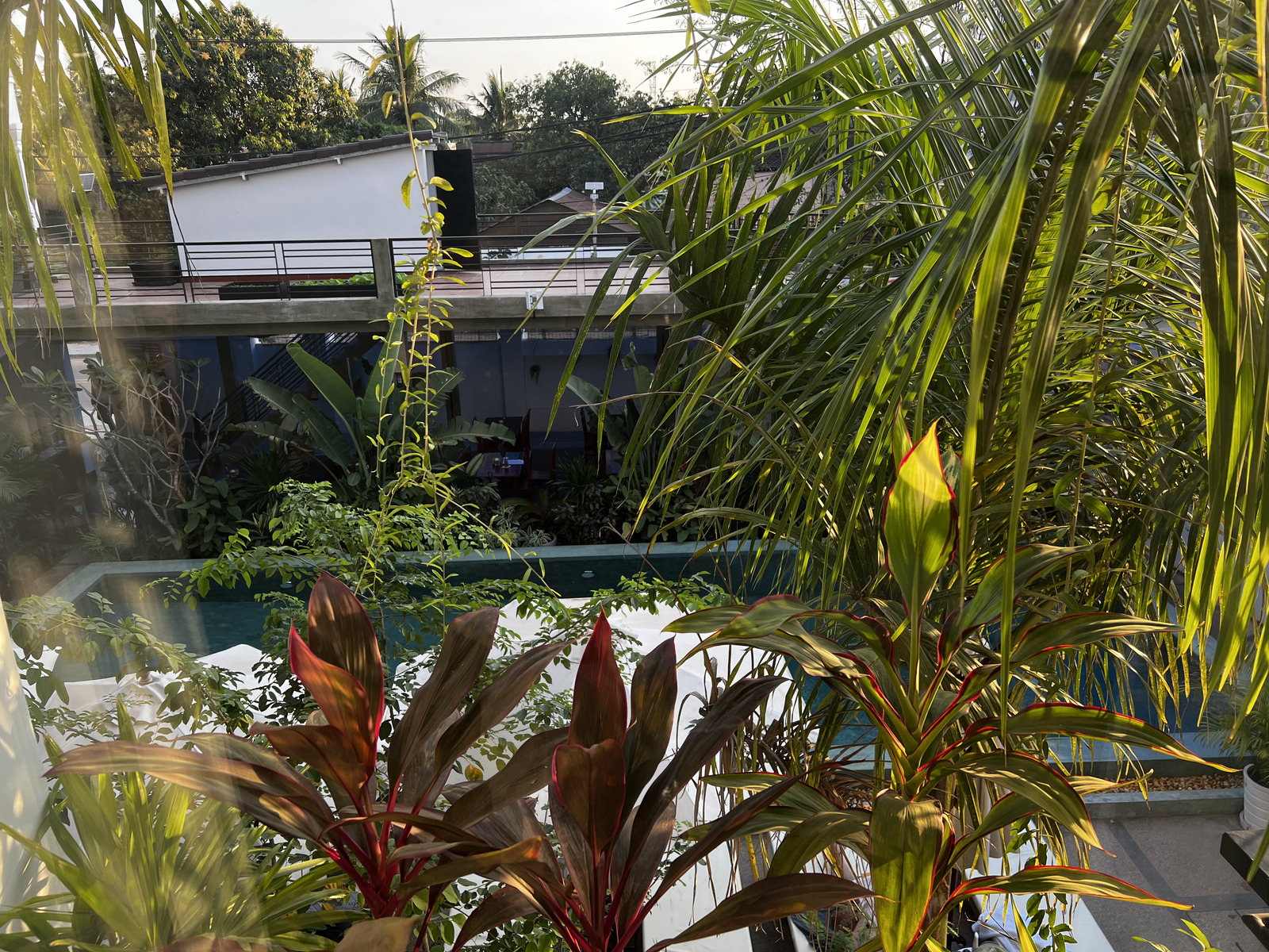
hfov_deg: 67.3
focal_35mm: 26
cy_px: 476
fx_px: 953
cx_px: 634
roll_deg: +1.5
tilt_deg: -18.8
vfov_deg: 53.1
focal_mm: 5.7
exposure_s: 1/283
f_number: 1.5
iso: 40
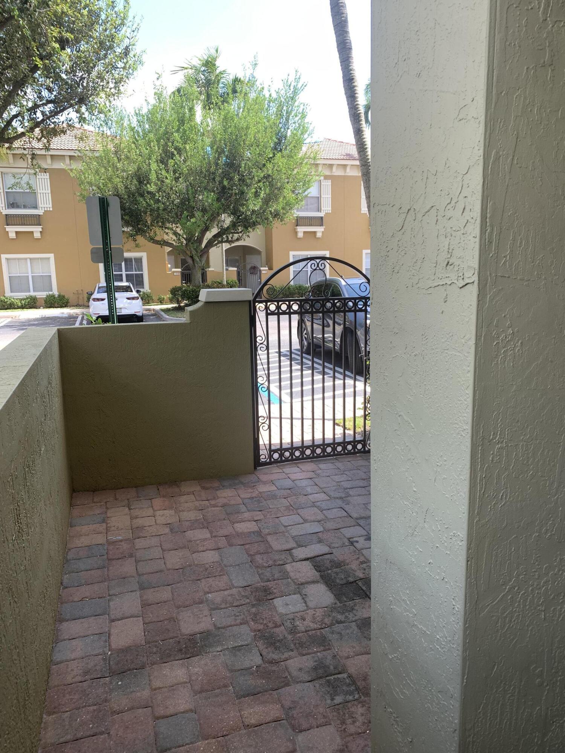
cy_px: 376
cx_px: 282
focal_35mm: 26
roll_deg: +1.0
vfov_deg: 67.3
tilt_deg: -9.8
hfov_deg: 53.1
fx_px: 566
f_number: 1.8
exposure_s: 1/495
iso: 25
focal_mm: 4.25
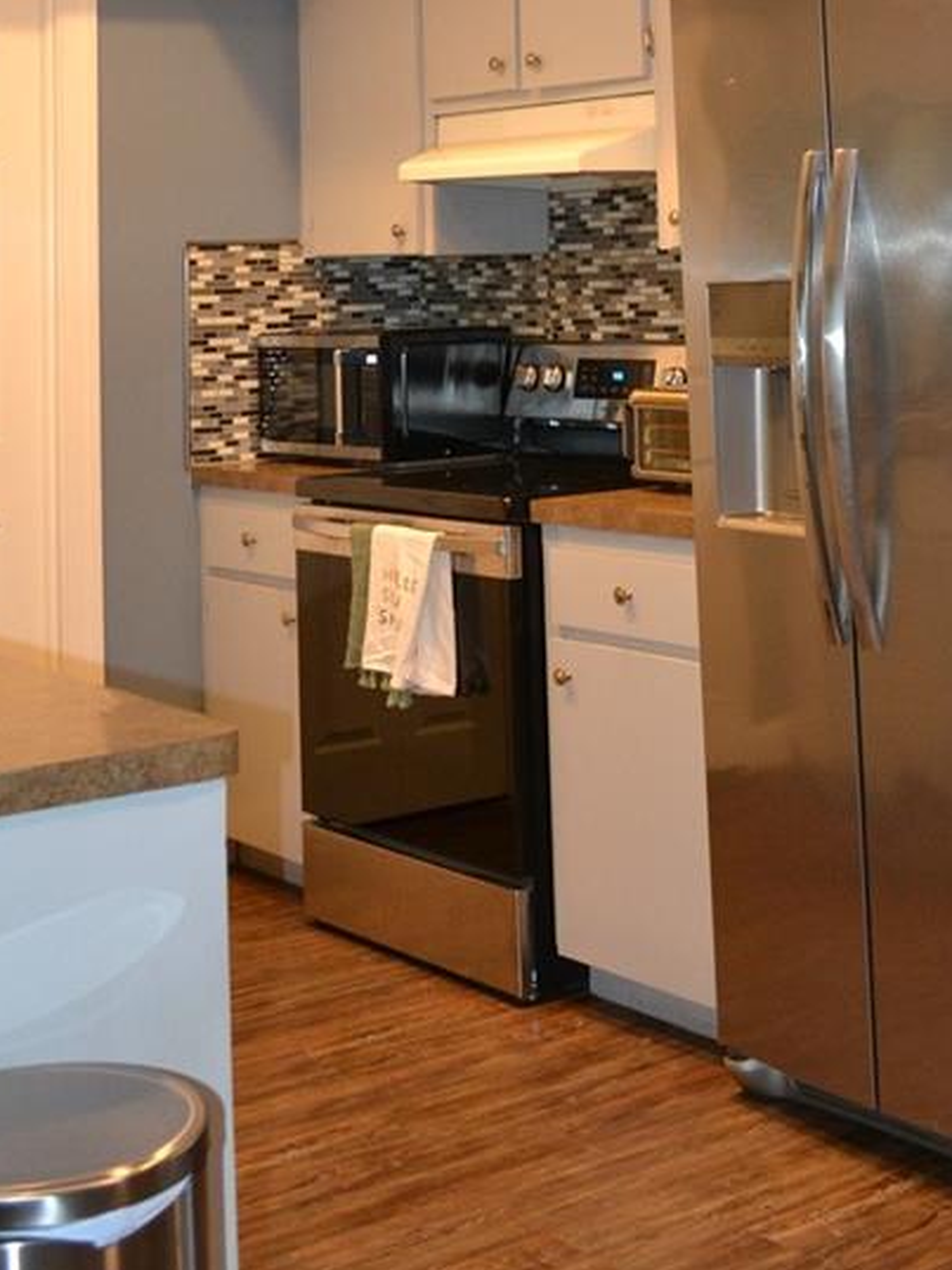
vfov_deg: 31.4
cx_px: 653
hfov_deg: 25.1
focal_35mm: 58
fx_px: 2126
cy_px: 92
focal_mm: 18
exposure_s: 1/60
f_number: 3.5
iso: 1000
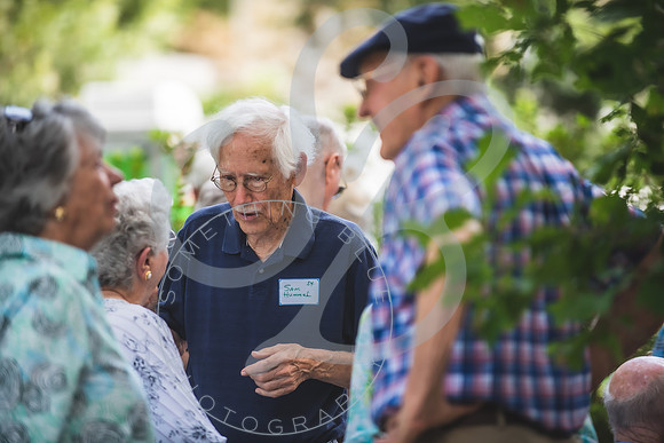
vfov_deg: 6.9
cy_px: 222
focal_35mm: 200
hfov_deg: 10.3
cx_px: 332
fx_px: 3690
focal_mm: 200
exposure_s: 1/400
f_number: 2.8
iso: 400
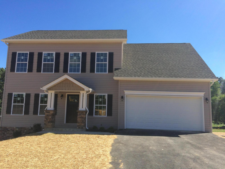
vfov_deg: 48.2
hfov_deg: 61.7
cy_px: 84
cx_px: 112
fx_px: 188
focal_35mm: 29
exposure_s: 1/1642
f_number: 2.2
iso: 32
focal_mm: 4.15
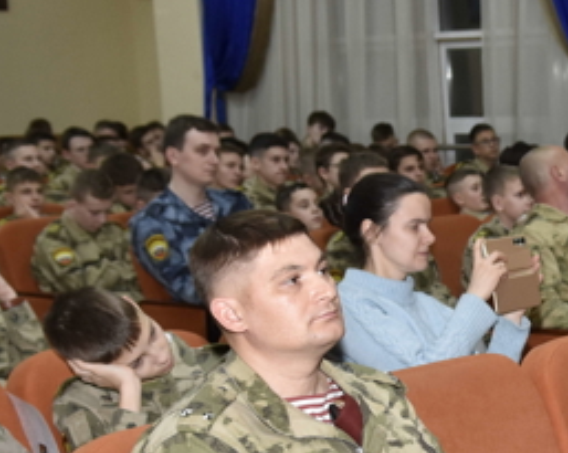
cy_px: 400
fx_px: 1797
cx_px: 732
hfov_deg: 17.0
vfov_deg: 14.2
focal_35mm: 107
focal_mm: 26
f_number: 4
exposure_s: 1/100
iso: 800
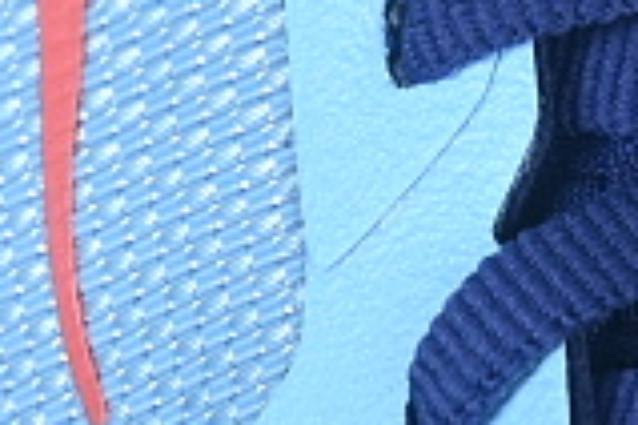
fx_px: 9002
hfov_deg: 4.1
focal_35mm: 508
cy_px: -413
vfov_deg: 2.7
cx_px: 646
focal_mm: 50
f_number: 7.1
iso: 160
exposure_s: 1/80
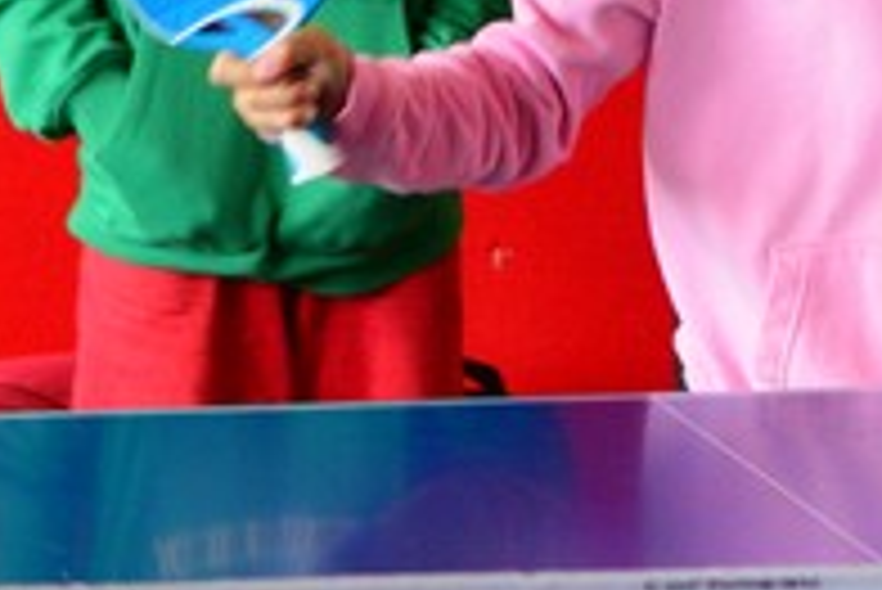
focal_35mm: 274
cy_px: 164
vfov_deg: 5.0
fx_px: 6708
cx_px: 680
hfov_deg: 7.5
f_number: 2.8
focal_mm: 35
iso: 800
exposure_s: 1/200
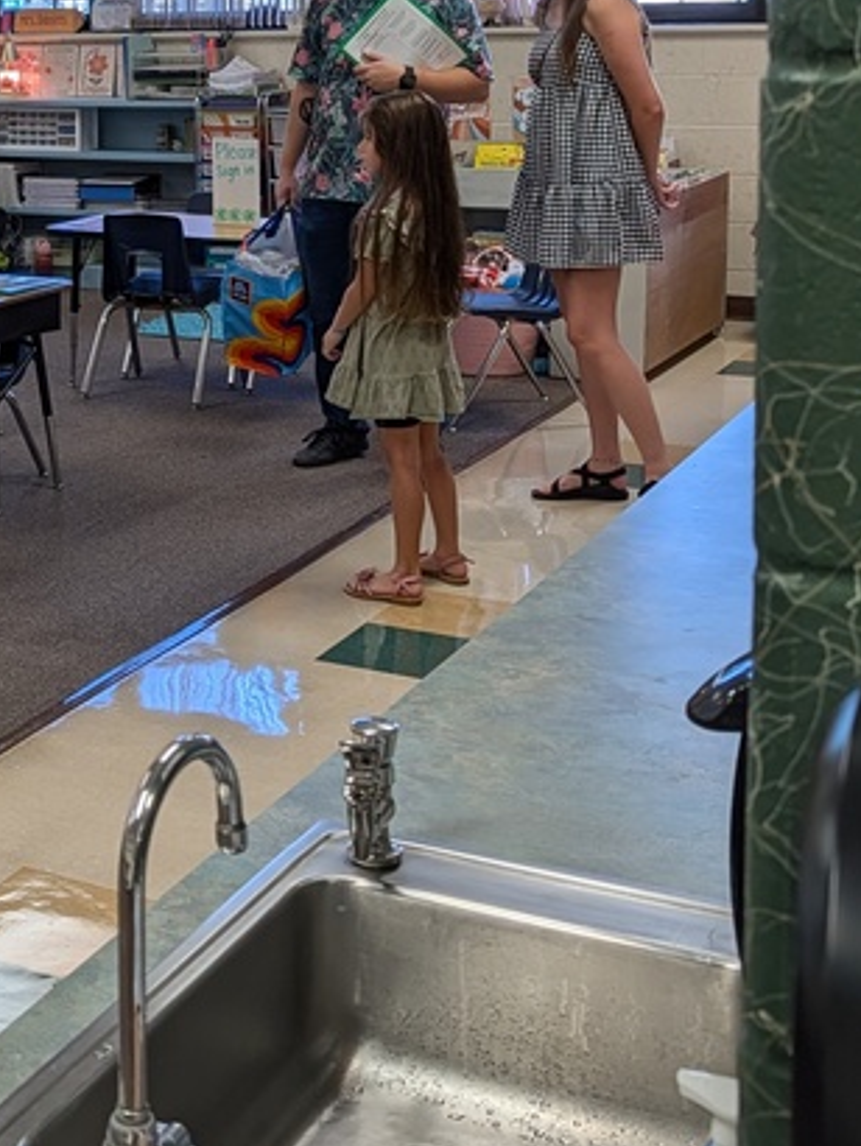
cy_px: 226
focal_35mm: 60
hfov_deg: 23.3
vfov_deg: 31.3
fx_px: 1988
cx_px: -35
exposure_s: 1/131
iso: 39
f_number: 1.68
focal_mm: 6.9
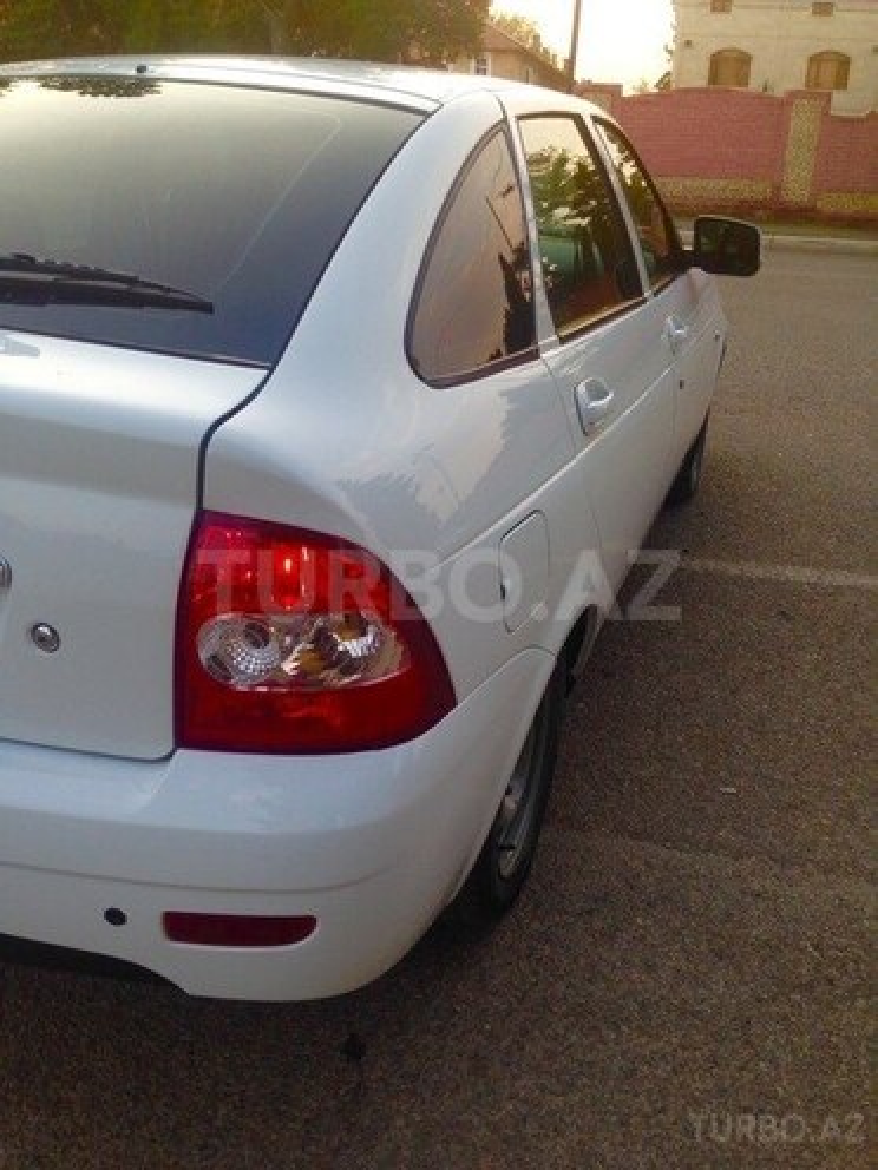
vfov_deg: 55.4
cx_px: 439
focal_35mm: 33
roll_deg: -0.5
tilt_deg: -16.8
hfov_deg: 42.9
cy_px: 585
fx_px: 1116
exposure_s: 1/120
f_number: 2.4
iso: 50
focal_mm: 4.12
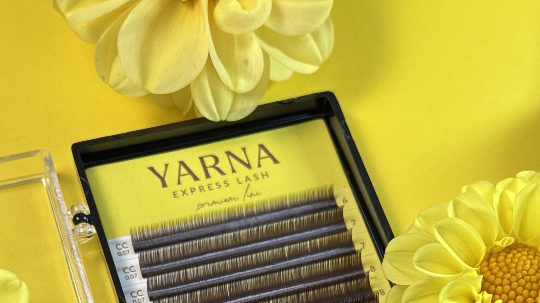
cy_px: 337
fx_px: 1117
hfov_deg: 27.2
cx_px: 245
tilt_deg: -62.1
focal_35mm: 78
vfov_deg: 15.1
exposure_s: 1/232
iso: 64
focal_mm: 6.76
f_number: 1.78
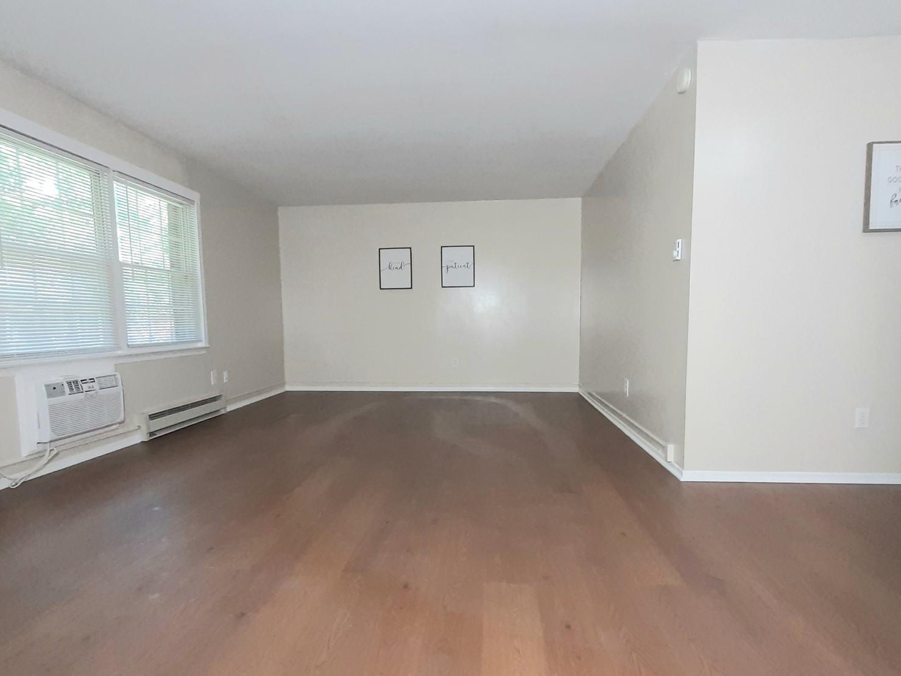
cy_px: 379
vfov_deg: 71.3
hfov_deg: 87.7
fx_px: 468
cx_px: 439
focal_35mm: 18
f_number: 2.2
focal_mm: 1.42
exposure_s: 1/40
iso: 125
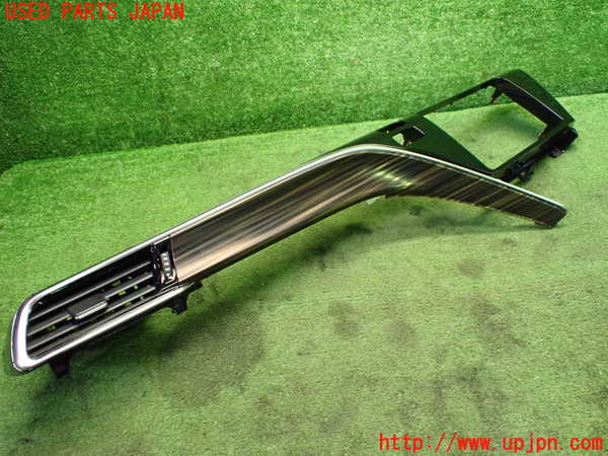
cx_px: 304
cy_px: 228
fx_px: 527
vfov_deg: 46.8
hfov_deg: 60.0
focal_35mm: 30
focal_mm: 5.4
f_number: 2.3
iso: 800
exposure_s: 1/60
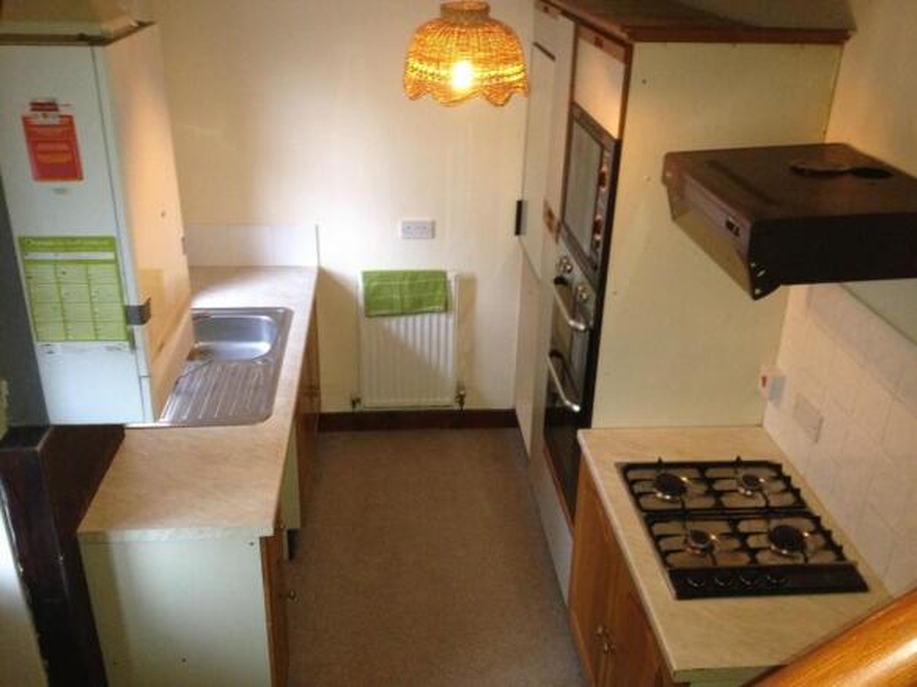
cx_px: 458
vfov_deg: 40.7
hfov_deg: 52.6
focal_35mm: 35
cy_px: 344
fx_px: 927
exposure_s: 1/16
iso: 320
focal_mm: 4.28
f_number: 2.4
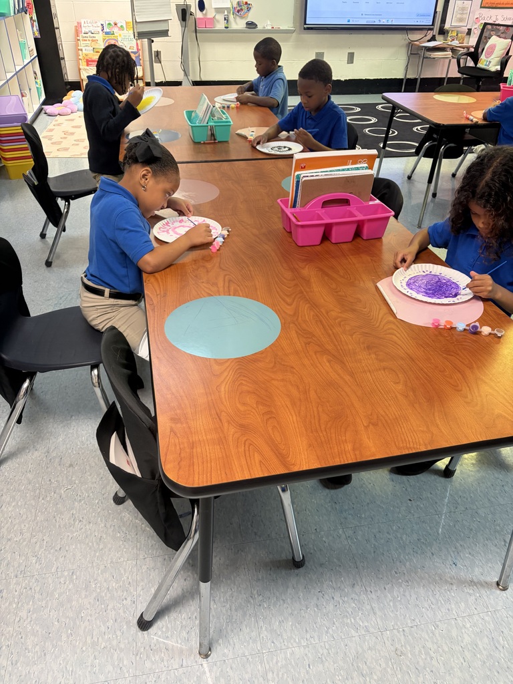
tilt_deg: -35.4
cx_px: 256
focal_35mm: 26
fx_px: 514
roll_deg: -0.9
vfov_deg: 67.3
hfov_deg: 53.1
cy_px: 342
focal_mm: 5.96
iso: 200
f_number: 1.6
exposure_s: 1/60
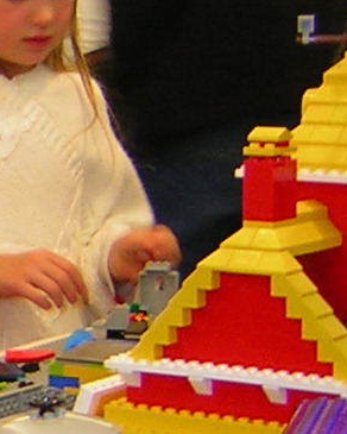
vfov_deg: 12.5
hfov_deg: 9.6
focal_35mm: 154
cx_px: -226
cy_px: 275
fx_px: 1977
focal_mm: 4.7
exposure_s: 1/6.8
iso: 50
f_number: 2.6
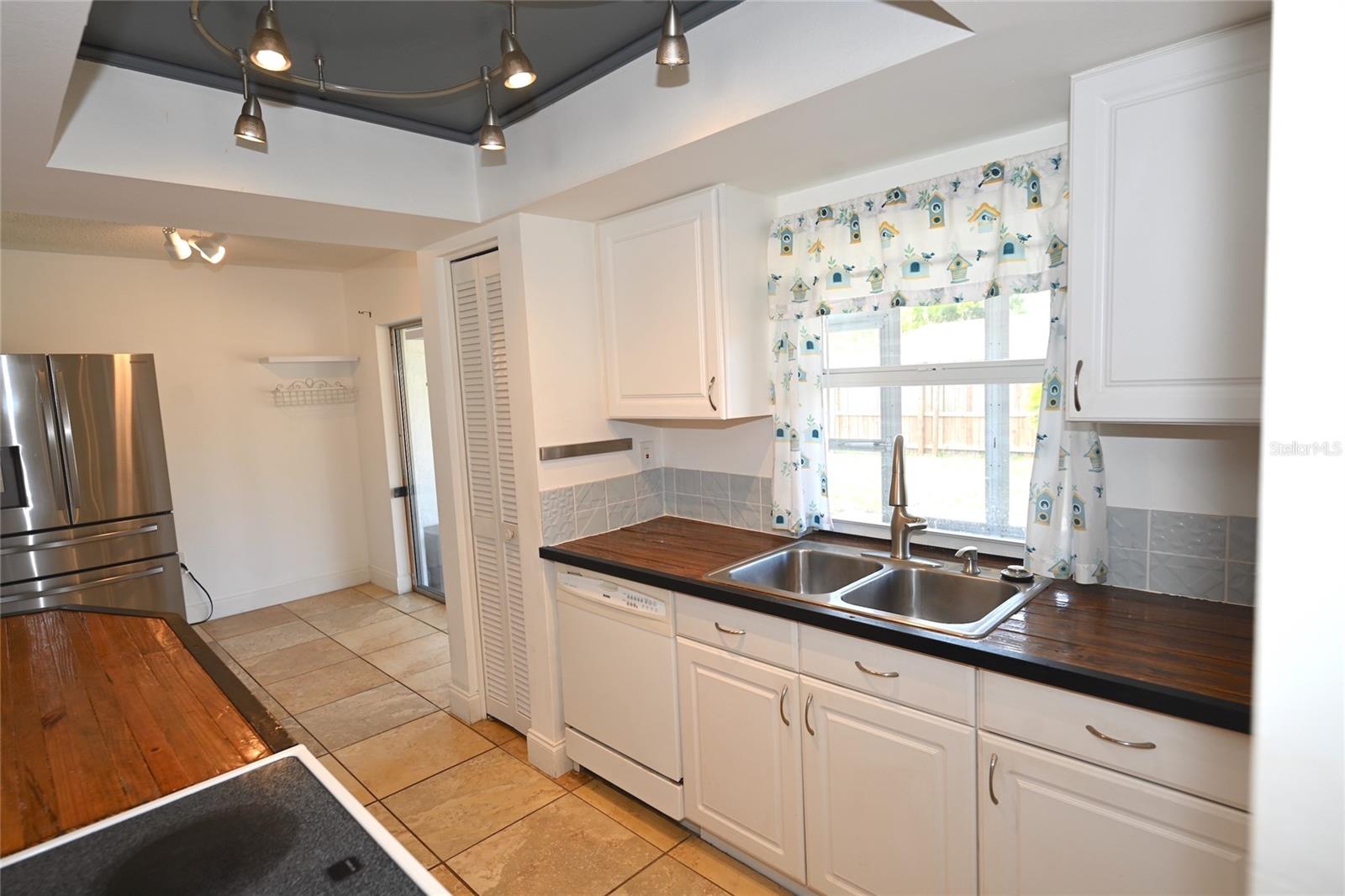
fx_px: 691
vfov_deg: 65.9
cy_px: 448
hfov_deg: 88.4
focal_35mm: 18
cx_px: 672
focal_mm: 18.5
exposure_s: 1/80
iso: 200
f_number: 4.5
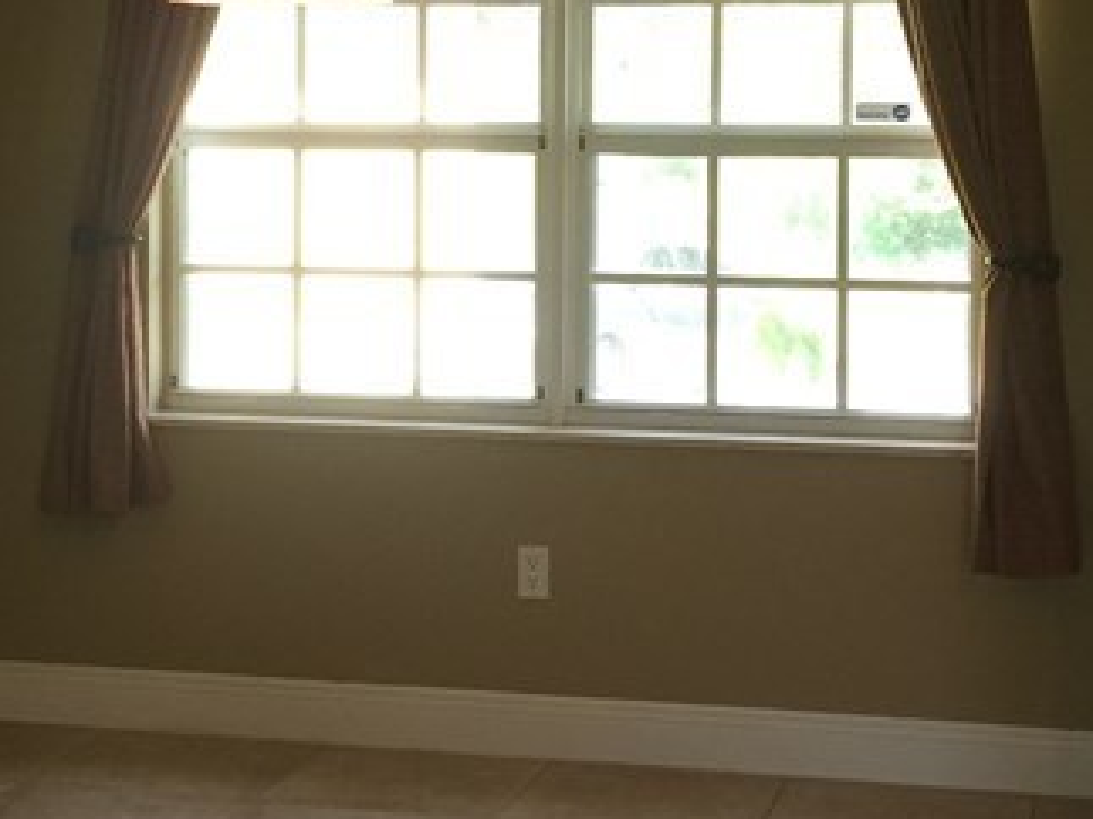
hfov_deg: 21.2
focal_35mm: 92
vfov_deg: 15.9
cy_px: 159
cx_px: 365
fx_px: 2904
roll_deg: -0.4
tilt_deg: -1.6
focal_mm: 4.15
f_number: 2.2
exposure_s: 1/40
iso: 32
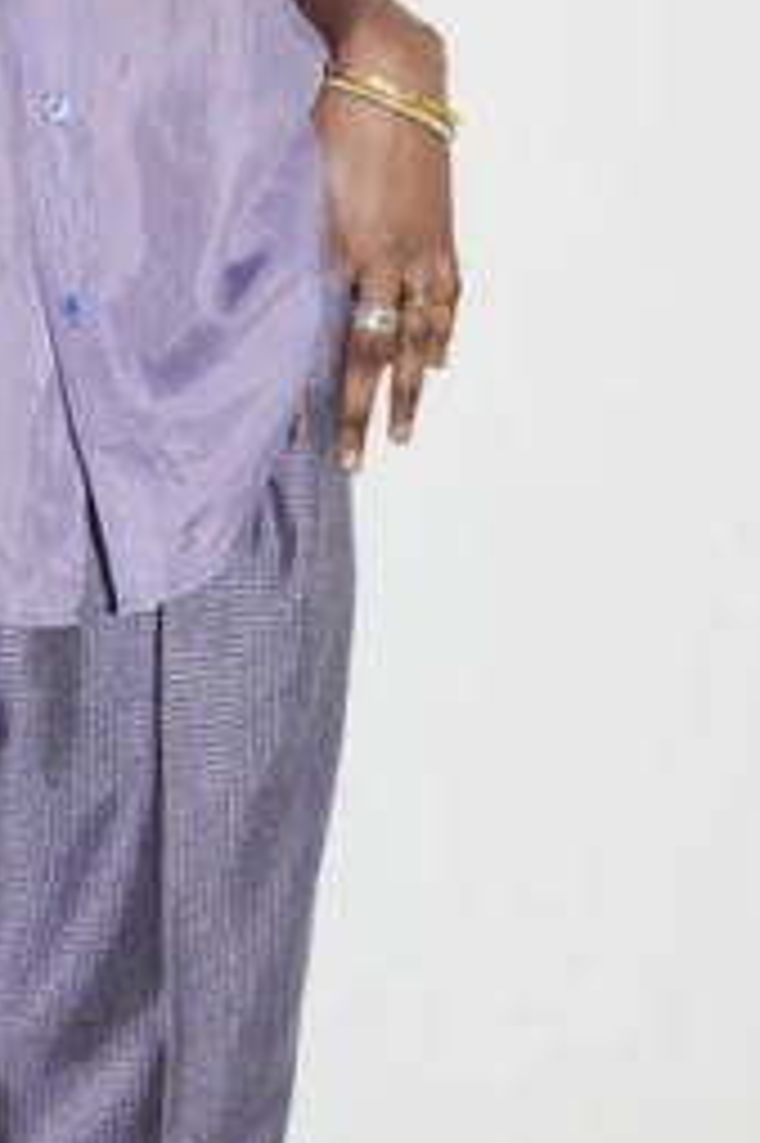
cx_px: 16
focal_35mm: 126
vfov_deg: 15.9
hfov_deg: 10.8
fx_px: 3995
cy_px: -18
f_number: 8
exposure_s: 1/125
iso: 400
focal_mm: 50
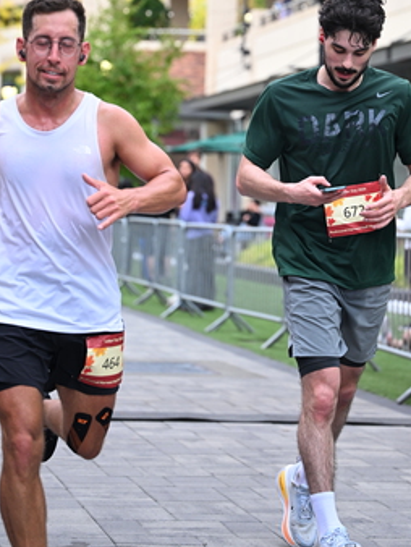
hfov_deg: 13.3
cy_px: 121
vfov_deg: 17.6
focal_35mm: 111
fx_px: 1755
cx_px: 248
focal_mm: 71
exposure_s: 1/1600
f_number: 2.8
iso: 1000
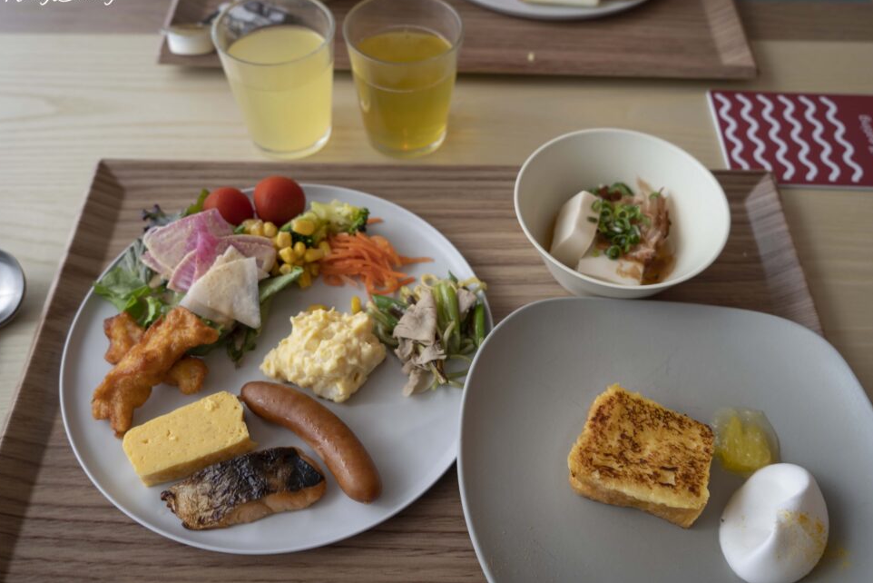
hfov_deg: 57.2
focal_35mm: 33
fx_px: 800
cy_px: 277
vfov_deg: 40.0
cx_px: 436
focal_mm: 31
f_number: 4.5
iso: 100
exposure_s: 1/80
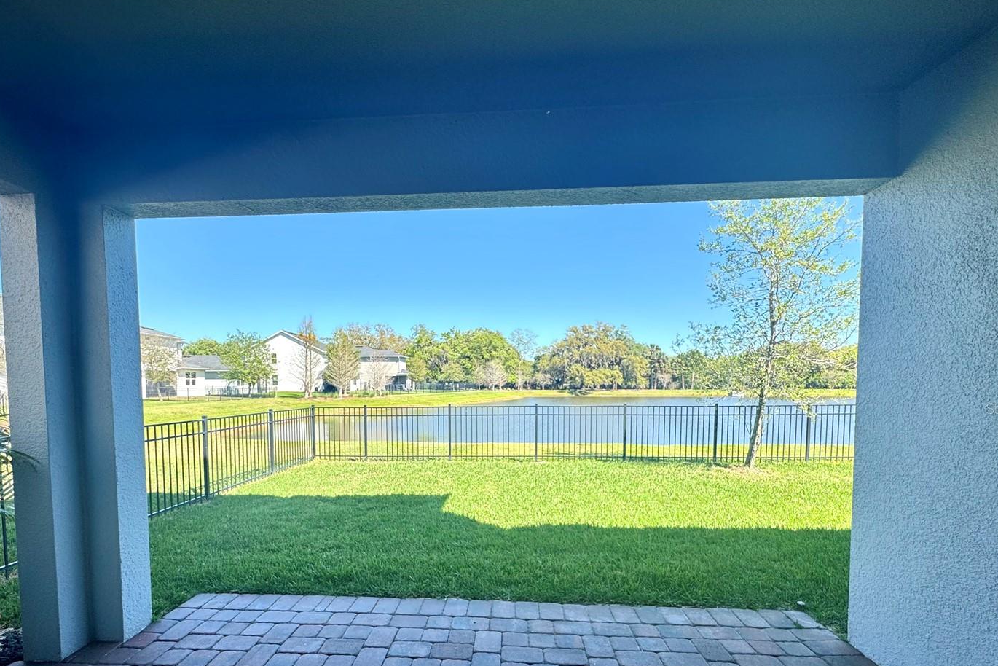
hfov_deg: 93.2
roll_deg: -0.3
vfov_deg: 69.6
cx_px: 472
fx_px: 471
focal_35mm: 17
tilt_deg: -3.3
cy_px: 408
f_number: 2.2
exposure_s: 1/492
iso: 40
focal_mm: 2.22
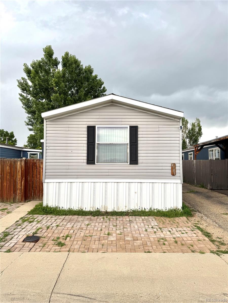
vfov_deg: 71.6
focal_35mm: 24
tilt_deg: +3.1
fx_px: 211
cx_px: 114
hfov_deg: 56.8
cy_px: 152
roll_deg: -0.9
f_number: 1.78
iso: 80
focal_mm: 6.76
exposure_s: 1/773
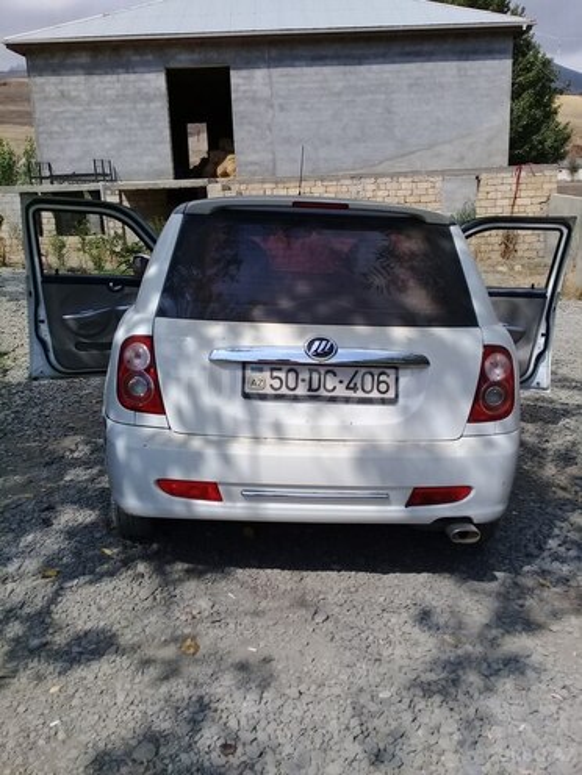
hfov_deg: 45.4
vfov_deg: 58.4
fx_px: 695
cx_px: 291
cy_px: 388
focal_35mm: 31
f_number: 2.2
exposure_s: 1/1969
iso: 50
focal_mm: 3.3
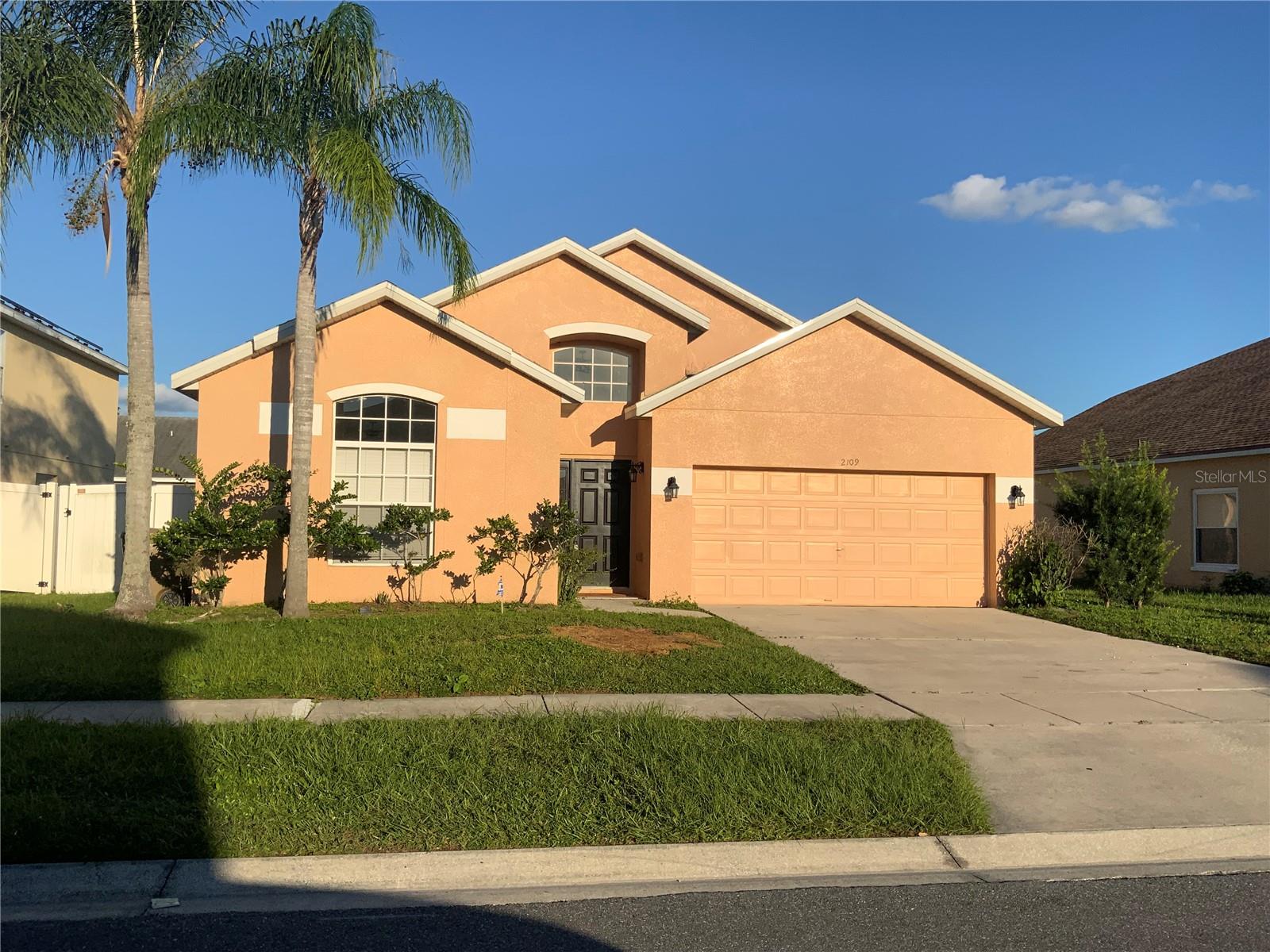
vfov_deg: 48.2
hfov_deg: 61.7
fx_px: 1064
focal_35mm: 29
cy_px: 476
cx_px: 635
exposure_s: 1/3125
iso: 20
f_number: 1.8
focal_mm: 3
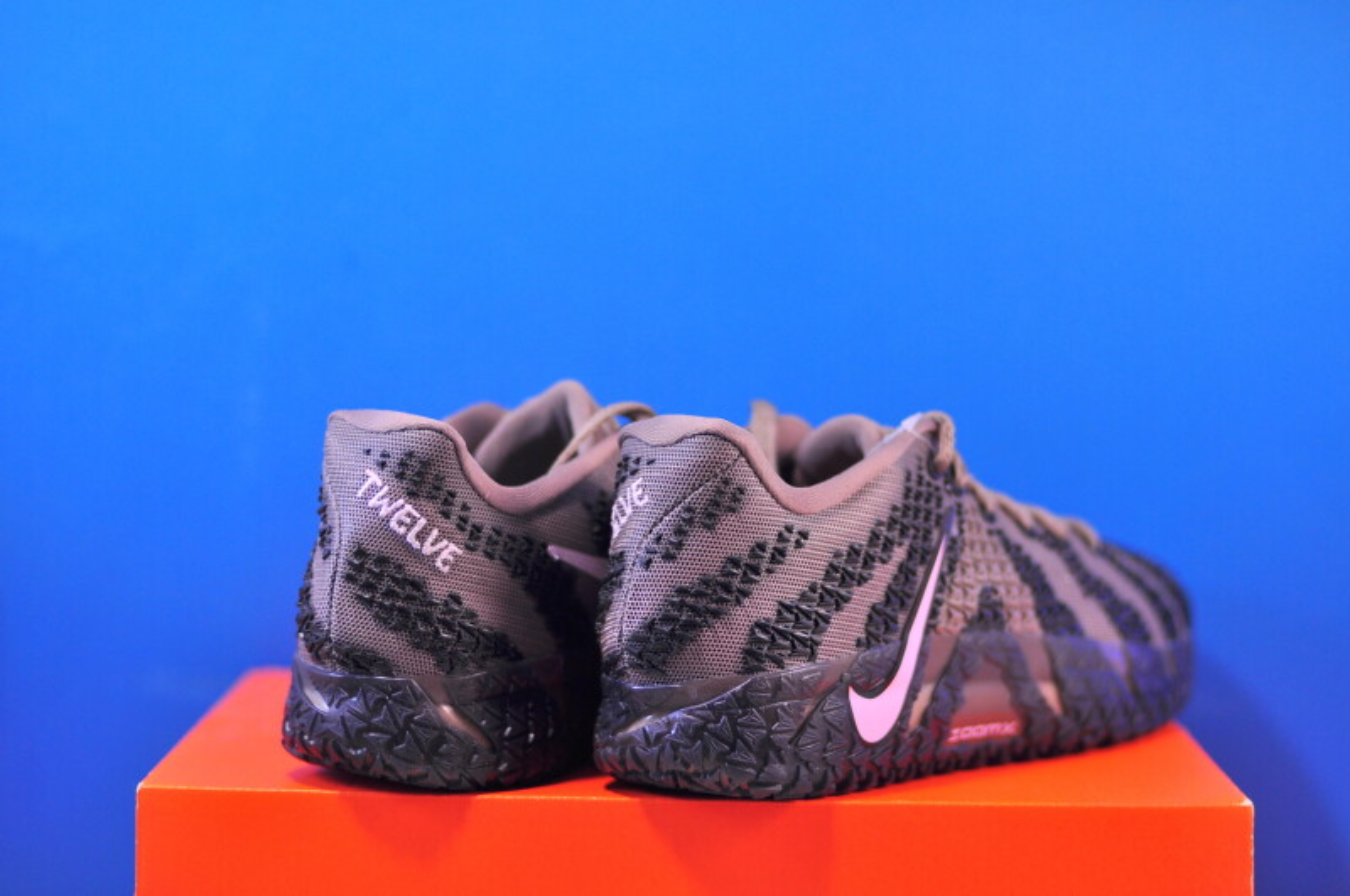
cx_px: 675
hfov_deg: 27.0
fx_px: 2808
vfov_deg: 18.1
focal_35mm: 75
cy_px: 448
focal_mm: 50
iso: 250
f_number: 2
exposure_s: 1/320
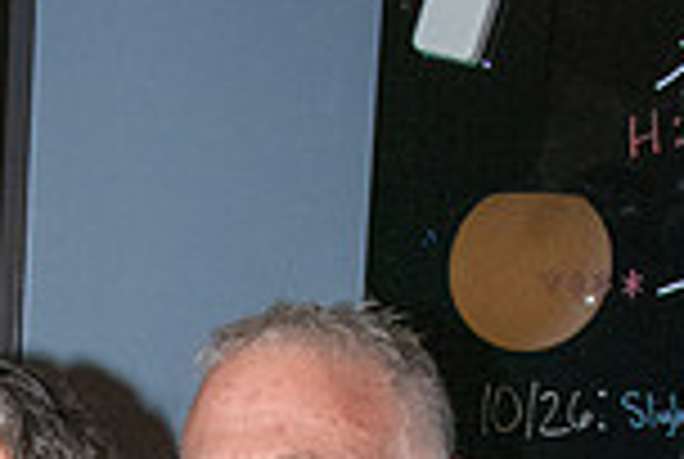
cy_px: 878
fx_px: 2951
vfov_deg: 8.5
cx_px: 144
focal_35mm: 155
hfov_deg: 13.2
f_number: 14
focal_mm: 35
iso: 5000
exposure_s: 1/160
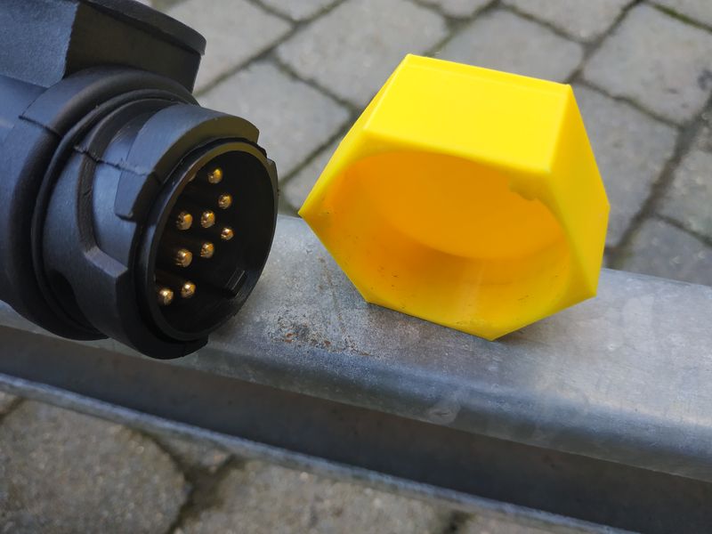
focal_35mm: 24
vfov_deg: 56.8
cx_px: 356
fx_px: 494
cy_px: 267
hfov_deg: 71.6
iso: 160
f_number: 1.9
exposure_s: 1/142
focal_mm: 3.94
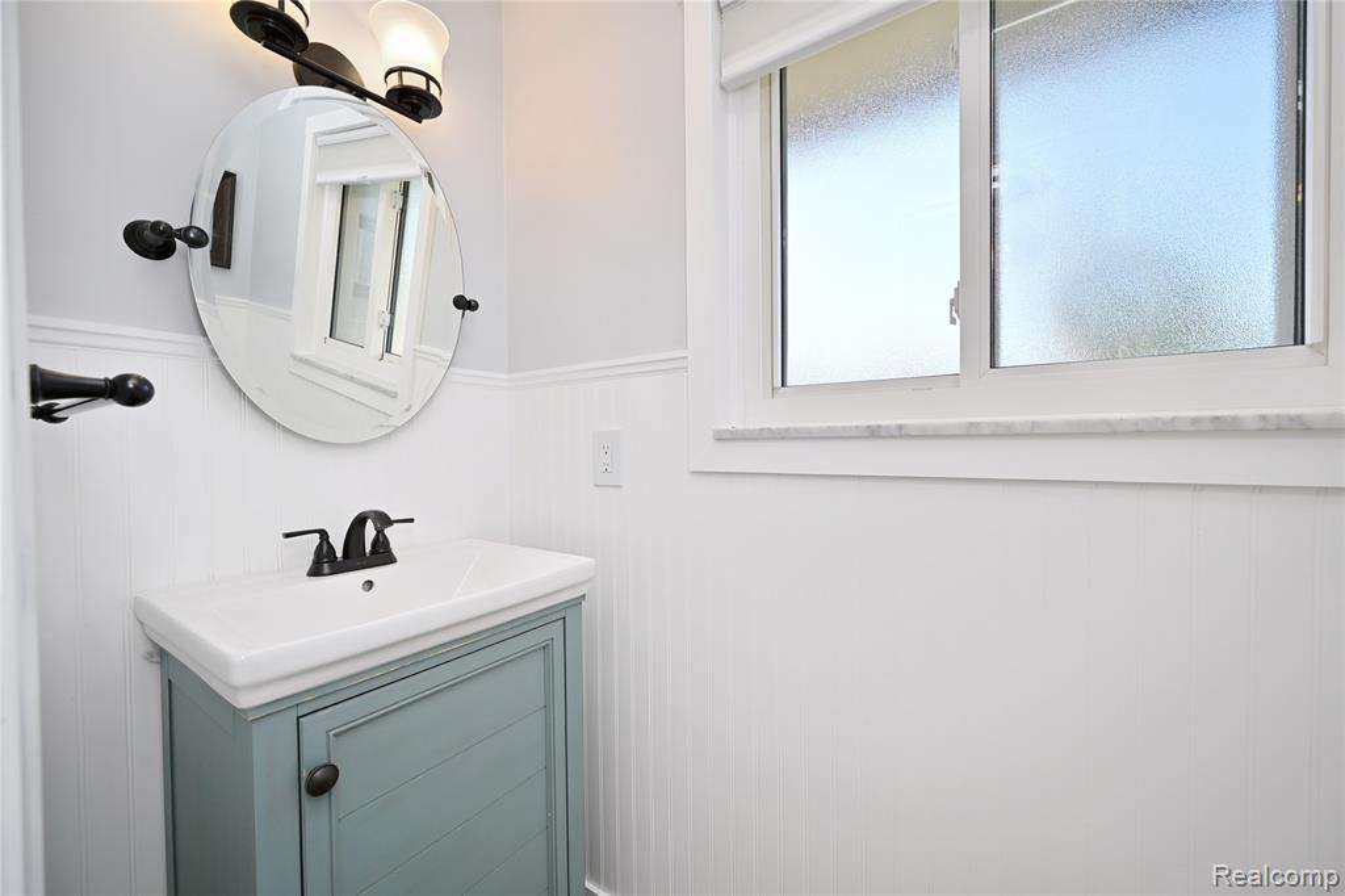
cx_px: 672
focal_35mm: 14
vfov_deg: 81.2
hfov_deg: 104.3
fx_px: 523
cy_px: 448
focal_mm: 14
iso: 140
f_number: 7.1
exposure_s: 1/60
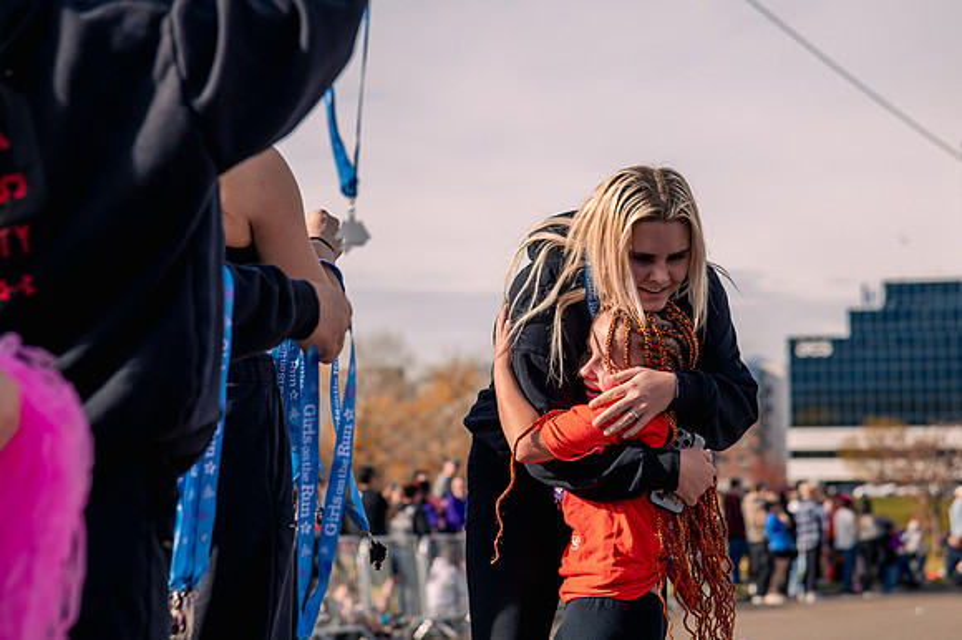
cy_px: 276
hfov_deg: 16.9
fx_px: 3228
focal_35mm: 121
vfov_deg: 11.3
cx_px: 555
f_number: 5.6
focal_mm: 98
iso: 200
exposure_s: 1/500
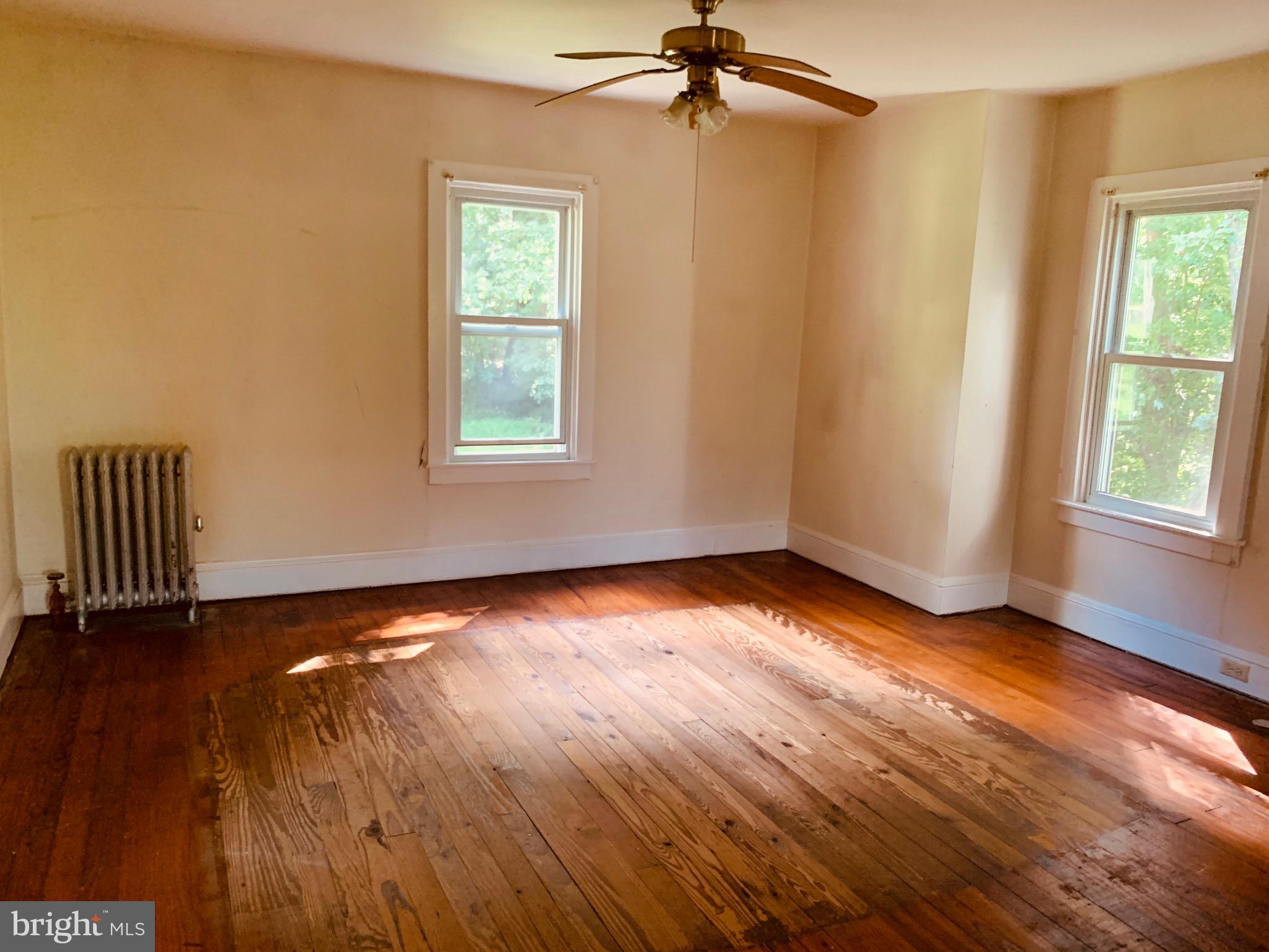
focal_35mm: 26
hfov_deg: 67.3
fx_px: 953
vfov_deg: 53.1
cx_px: 634
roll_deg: -3.7
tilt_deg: -9.3
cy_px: 476
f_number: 1.8
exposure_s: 1/60
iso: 320
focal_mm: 4.25
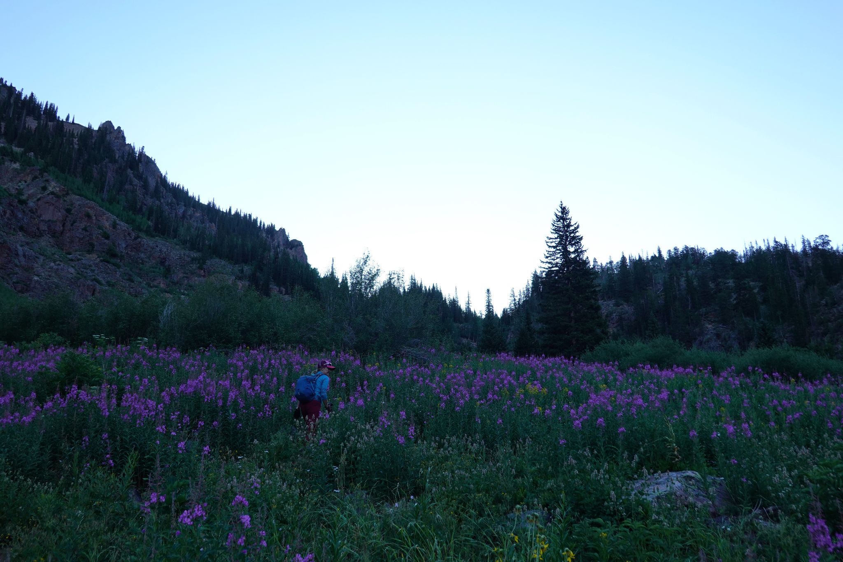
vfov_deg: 36.9
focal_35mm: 36
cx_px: 422
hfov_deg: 53.1
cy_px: 281
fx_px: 843
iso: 100
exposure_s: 1/200
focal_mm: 13.29
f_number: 3.5
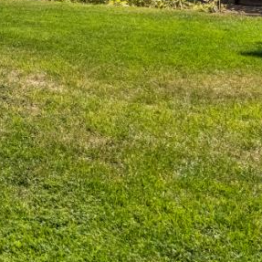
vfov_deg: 22.4
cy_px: -54
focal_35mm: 71
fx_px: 608
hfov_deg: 16.6
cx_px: -297
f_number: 7.1
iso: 640
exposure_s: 1/2000
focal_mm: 16
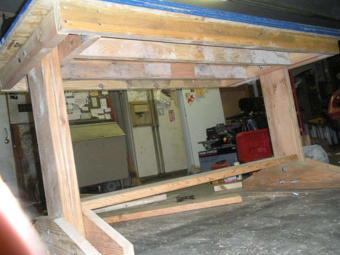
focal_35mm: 36
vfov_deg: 39.7
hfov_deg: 51.4
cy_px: 128
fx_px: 354
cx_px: 170
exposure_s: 1/60
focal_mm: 6.3
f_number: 3.5
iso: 363
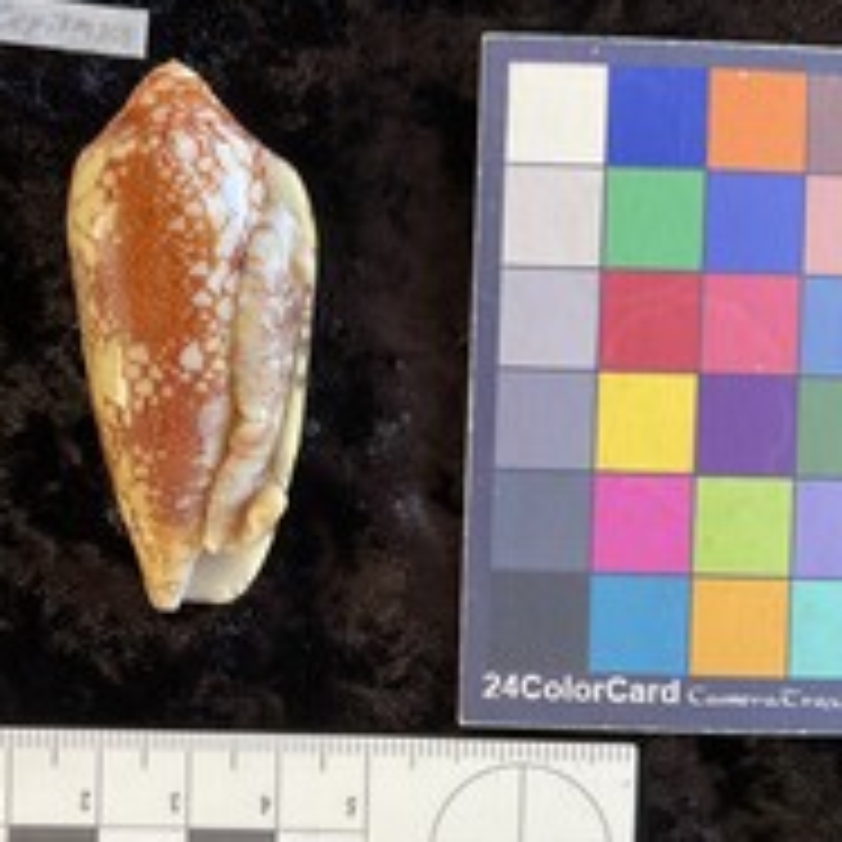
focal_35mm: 48
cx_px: 261
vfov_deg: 35.3
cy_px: 480
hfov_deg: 34.9
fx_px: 1321
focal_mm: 3
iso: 40
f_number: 1.8
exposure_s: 1/60
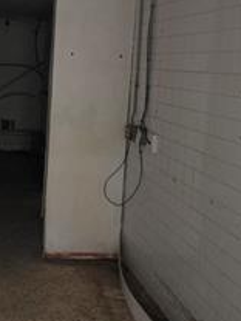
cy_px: 97
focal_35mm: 48
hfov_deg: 28.4
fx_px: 446
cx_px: -2
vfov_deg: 39.0
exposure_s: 1/40
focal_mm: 2.2
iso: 1000
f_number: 1.9
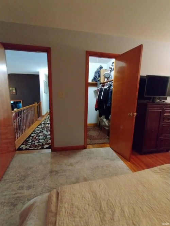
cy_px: 113
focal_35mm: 16
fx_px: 105
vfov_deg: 94.5
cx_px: 85
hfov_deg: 78.1
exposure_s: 1/21.9
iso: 1600
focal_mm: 1.66
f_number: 2.2
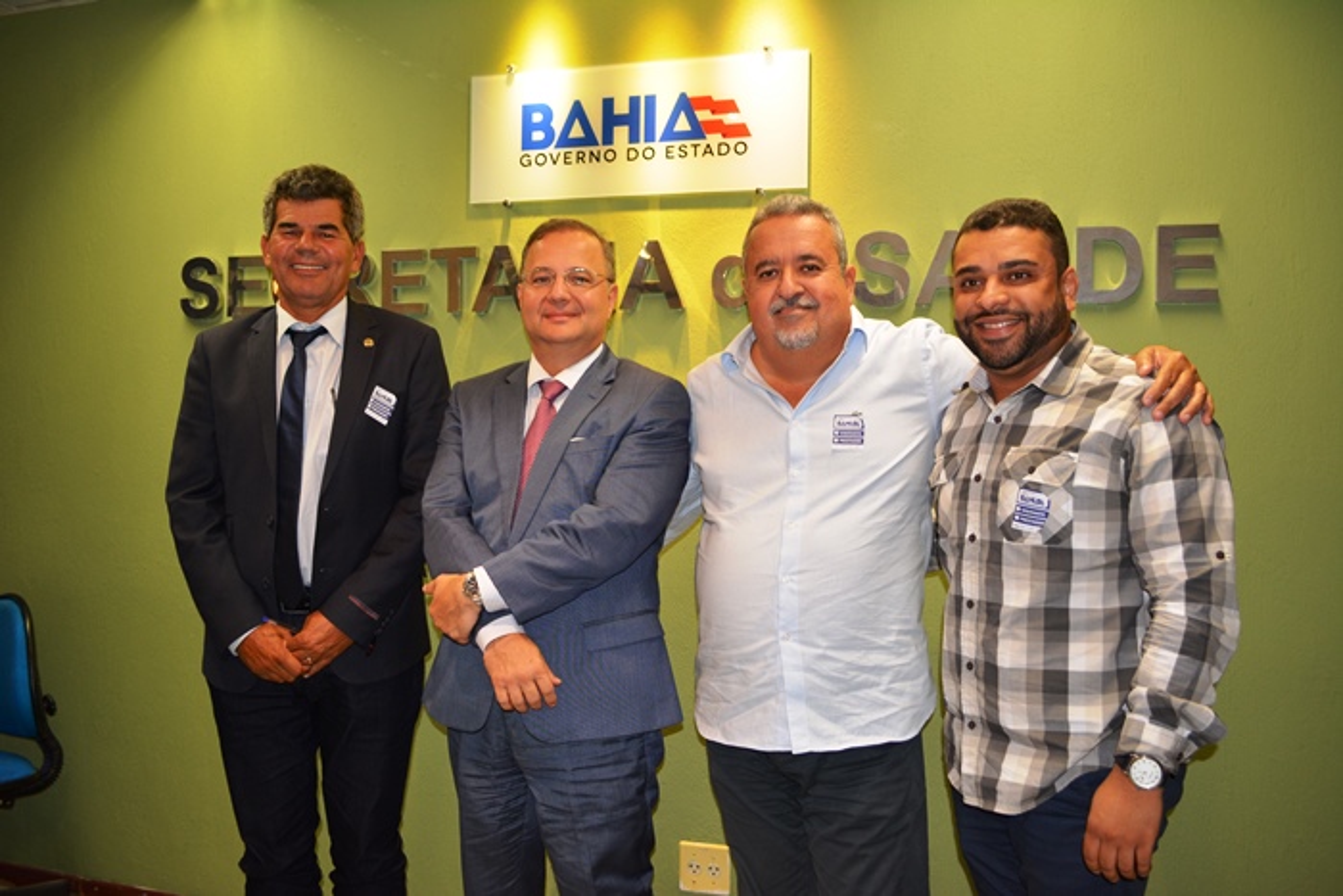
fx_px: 1119
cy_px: 448
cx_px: 672
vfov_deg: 43.6
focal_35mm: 30
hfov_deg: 61.9
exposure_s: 1/60
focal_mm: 20
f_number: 3.8
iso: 500
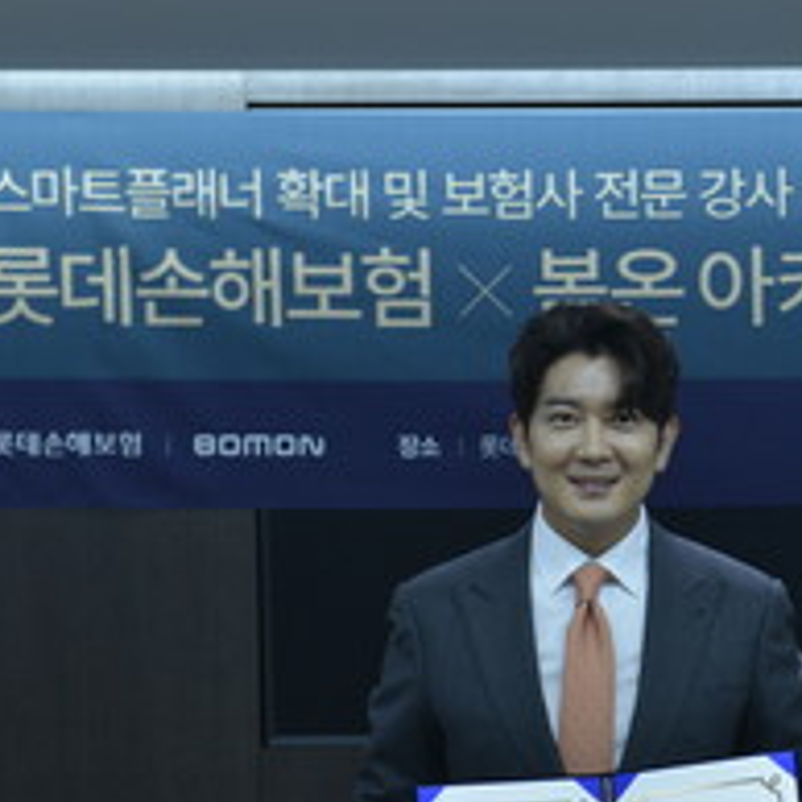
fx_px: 3329
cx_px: 856
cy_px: 680
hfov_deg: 13.5
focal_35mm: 127
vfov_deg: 13.6
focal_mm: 50
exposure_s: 1/50
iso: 1100
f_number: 5
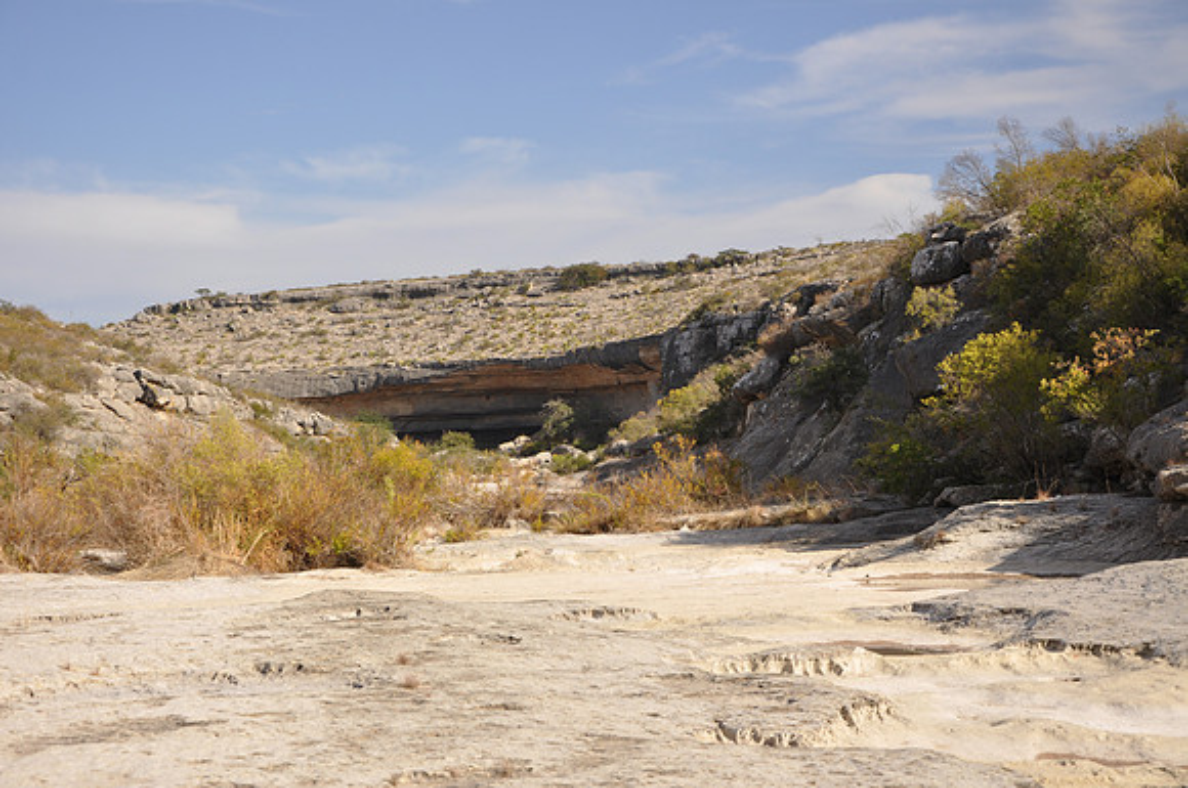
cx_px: 594
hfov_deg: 26.0
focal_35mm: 78
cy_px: 394
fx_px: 2570
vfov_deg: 17.4
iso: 200
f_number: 8
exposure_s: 1/200
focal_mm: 52
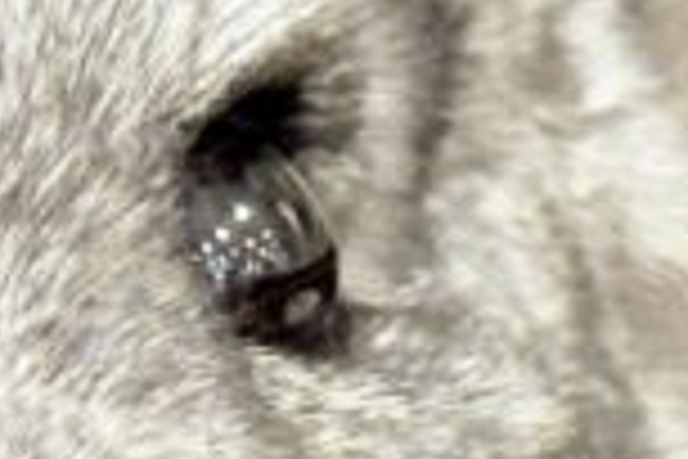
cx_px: 576
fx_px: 8102
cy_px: 356
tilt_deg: -8.0
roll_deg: -0.9
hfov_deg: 4.9
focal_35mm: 424
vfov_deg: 3.2
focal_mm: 5.96
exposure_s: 1/33
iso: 160
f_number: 1.6
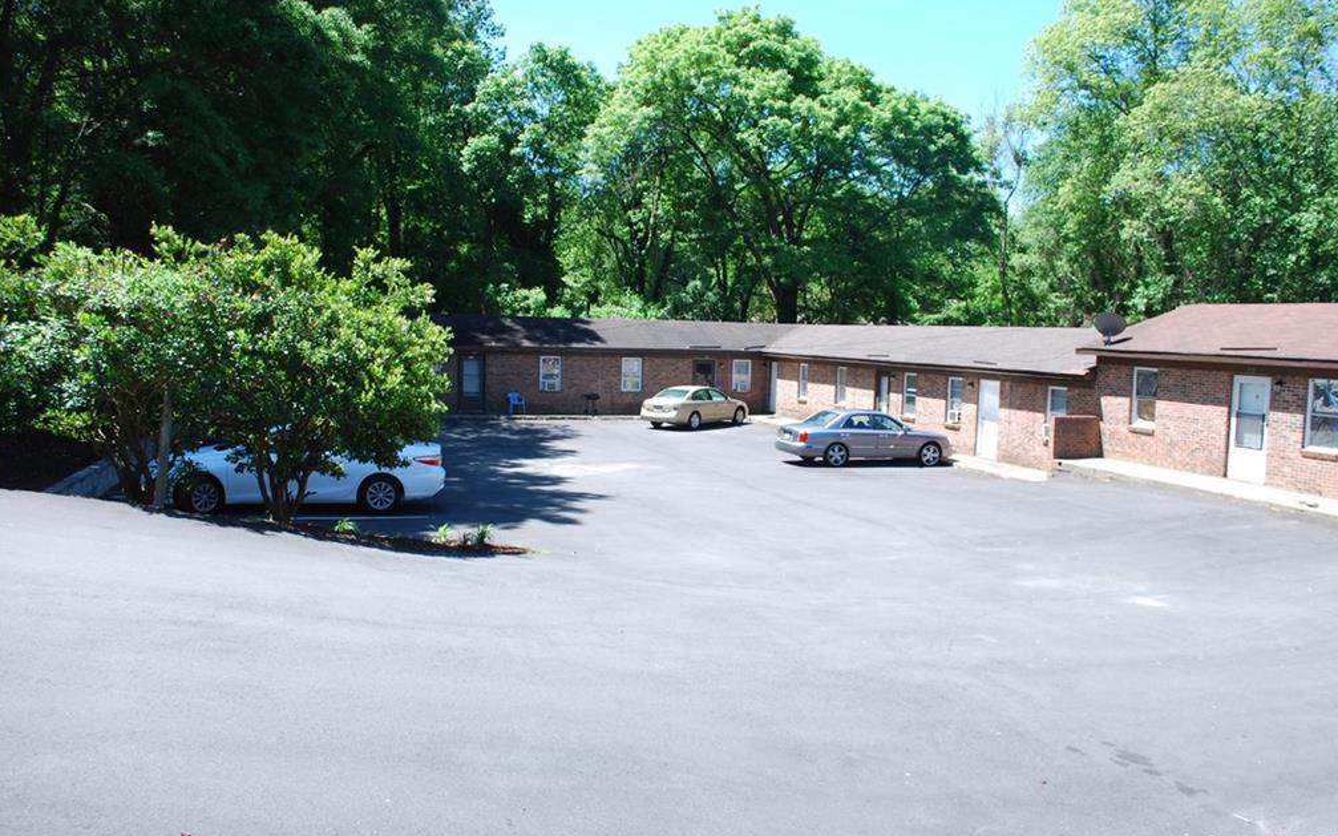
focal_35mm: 28
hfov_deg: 66.5
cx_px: 670
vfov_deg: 44.5
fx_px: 1021
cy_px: 400
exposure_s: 1/125
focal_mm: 18
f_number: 5.6
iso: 100
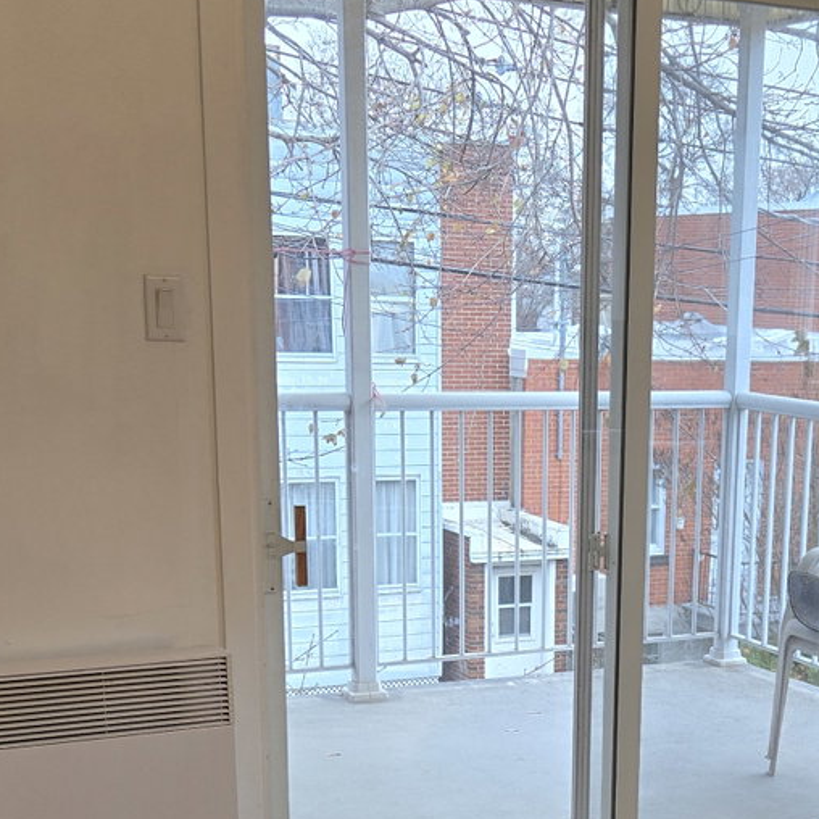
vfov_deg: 26.0
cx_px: 627
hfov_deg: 26.5
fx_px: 1713
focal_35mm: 64
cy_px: 750
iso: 80
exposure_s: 1/120
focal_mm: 5.4
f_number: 1.8
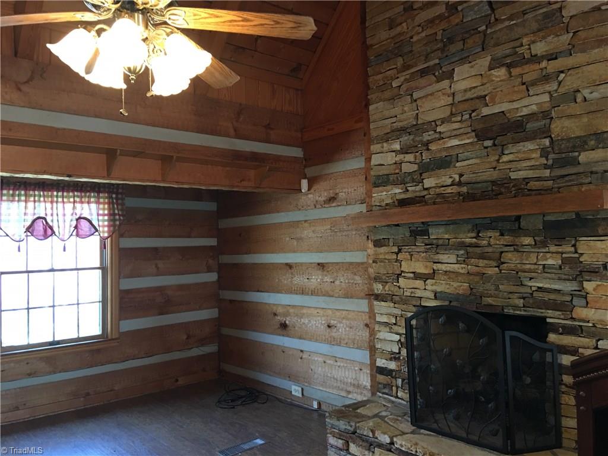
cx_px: 304
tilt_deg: +3.9
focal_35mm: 29
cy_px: 228
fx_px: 509
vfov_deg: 48.2
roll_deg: +1.3
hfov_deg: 61.7
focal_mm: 4.15
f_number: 2.2
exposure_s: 1/10
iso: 80
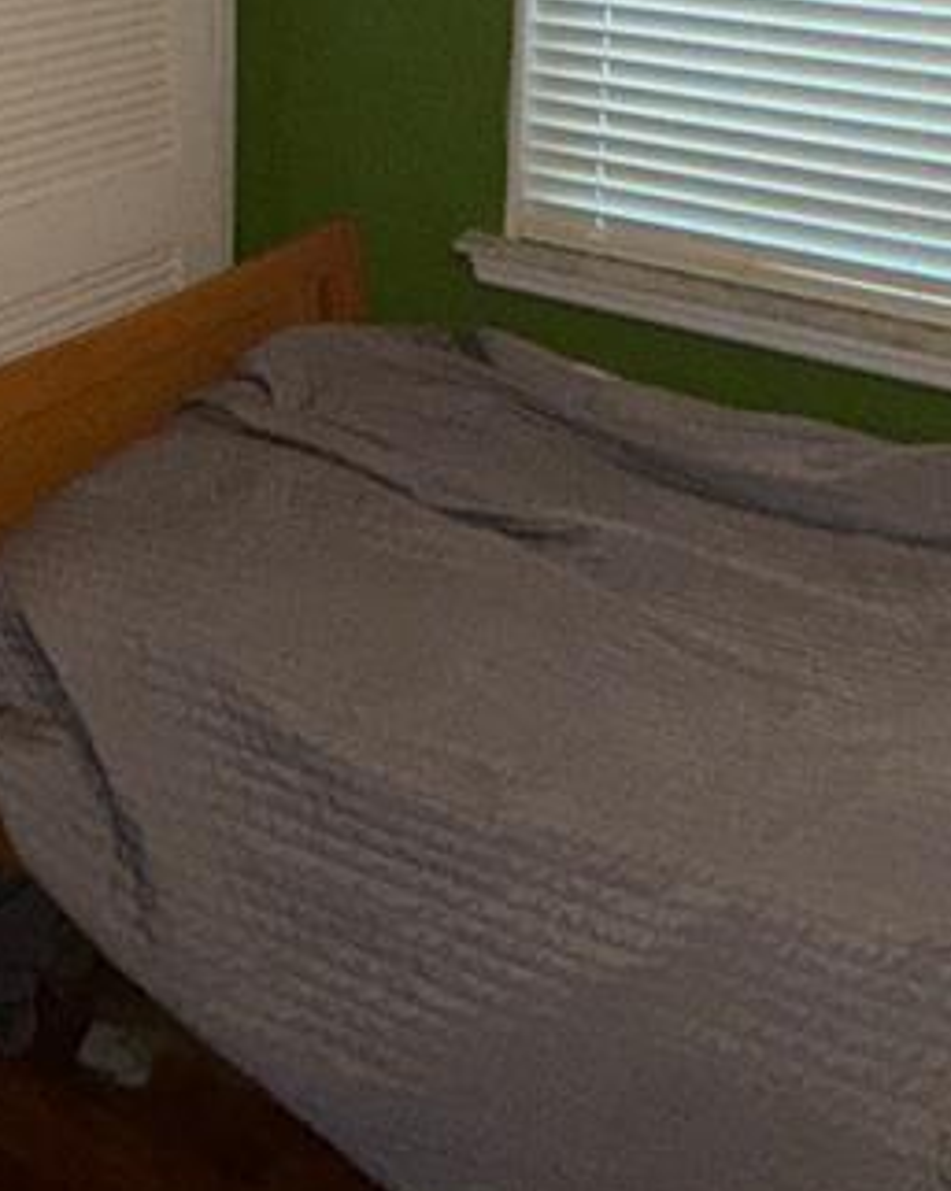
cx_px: 396
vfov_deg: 33.8
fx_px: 1797
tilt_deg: -10.4
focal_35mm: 51
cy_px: 26
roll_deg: -1.6
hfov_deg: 29.6
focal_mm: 2.22
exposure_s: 1/60
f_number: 2.2
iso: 200
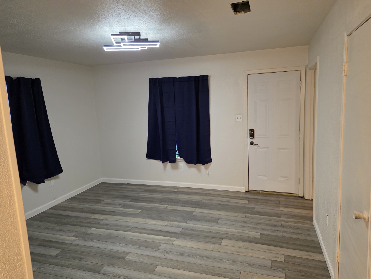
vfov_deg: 58.9
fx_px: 247
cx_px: 186
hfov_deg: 73.9
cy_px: 140
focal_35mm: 23
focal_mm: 6.25
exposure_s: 1/120
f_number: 1.7
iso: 500
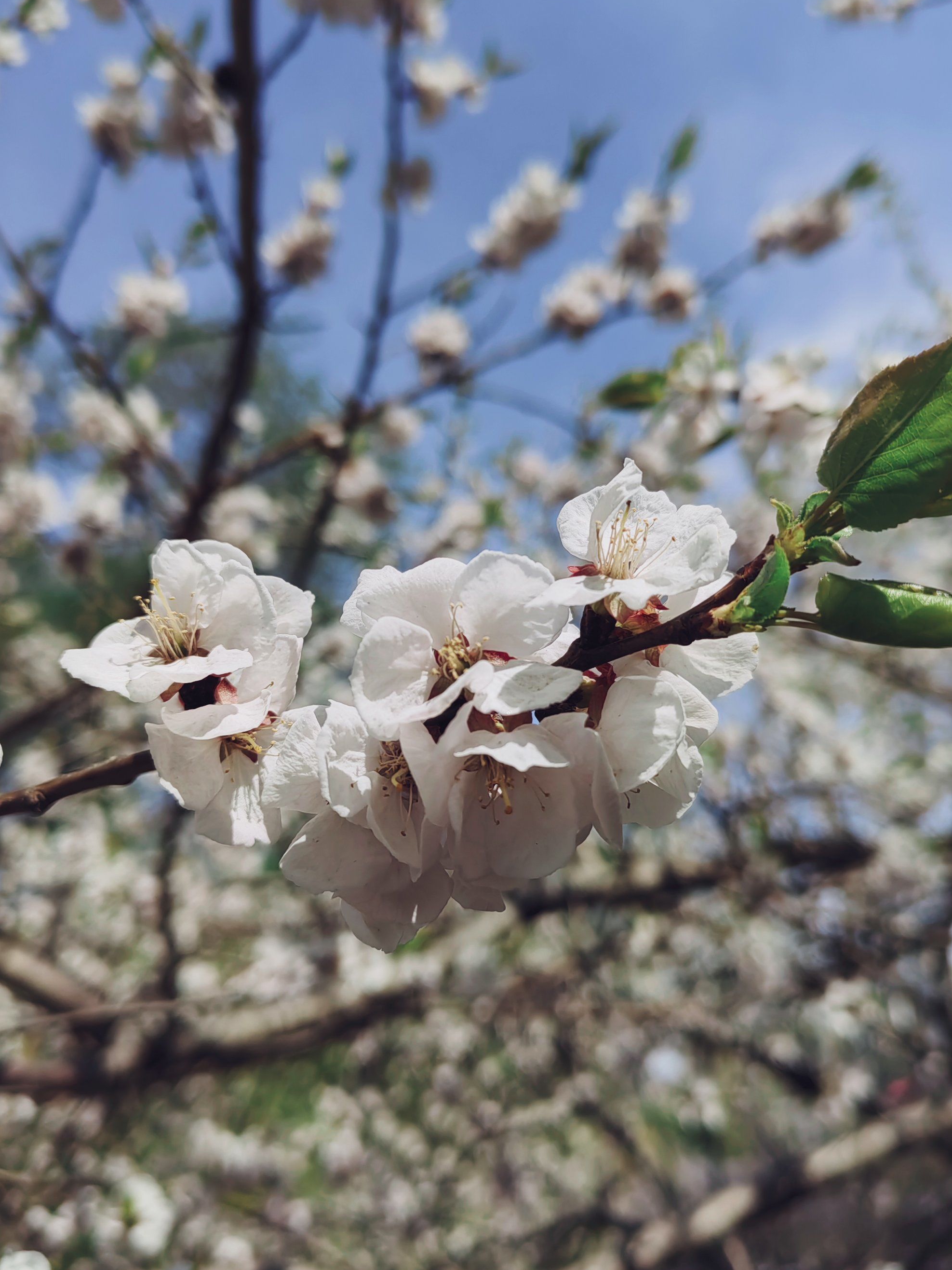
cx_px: 478
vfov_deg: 63.4
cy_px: 623
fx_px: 1027
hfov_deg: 49.7
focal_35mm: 28
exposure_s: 1/5000
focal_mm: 5.52
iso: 50
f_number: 1.9
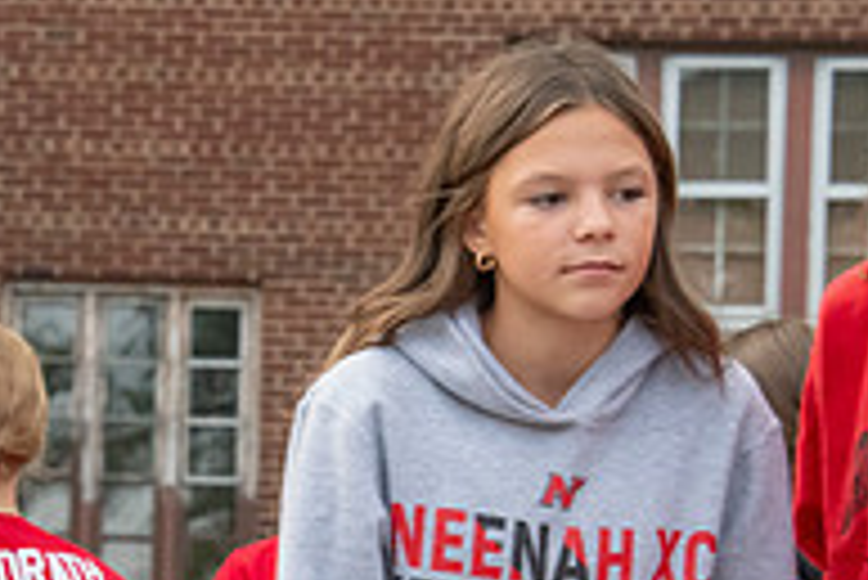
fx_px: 8855
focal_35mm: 367
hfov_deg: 5.6
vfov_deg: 3.7
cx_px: 180
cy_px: 614
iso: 3200
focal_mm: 122
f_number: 11
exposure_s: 1/250
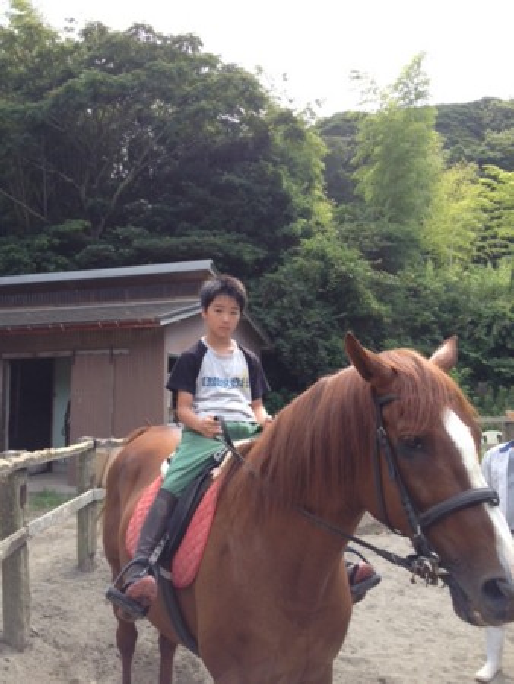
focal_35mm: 35
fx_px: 692
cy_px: 342
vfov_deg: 52.6
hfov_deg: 40.7
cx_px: 257
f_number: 2.4
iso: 50
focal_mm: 4.28
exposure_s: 1/445
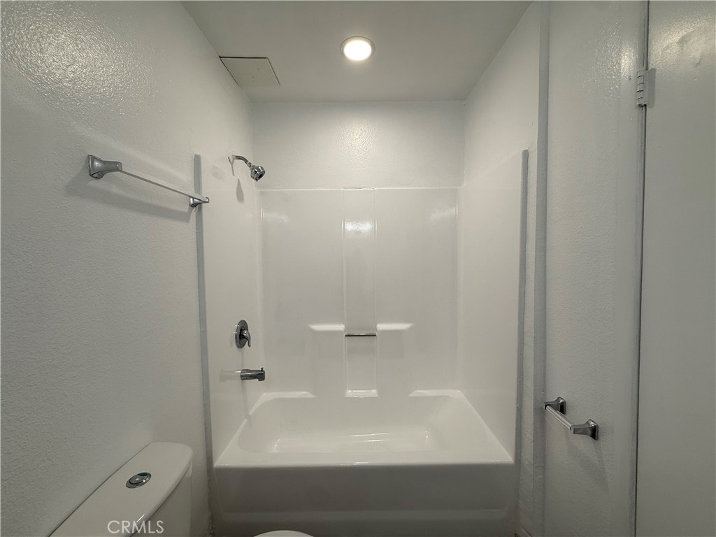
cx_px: 358
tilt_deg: -2.4
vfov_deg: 85.7
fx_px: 290
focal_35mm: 14
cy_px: 268
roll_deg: +0.5
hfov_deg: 102.1
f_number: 2.2
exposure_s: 1/120
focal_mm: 2.22
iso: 50
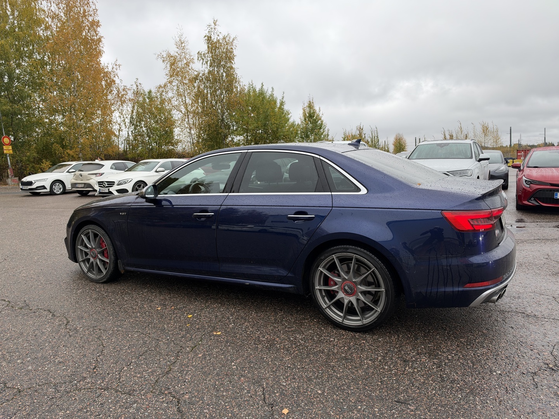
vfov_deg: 56.8
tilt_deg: -5.0
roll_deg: +3.1
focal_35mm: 24
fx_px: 388
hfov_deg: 71.6
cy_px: 210
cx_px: 280
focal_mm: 6.93
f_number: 1.8
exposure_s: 1/349
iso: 64
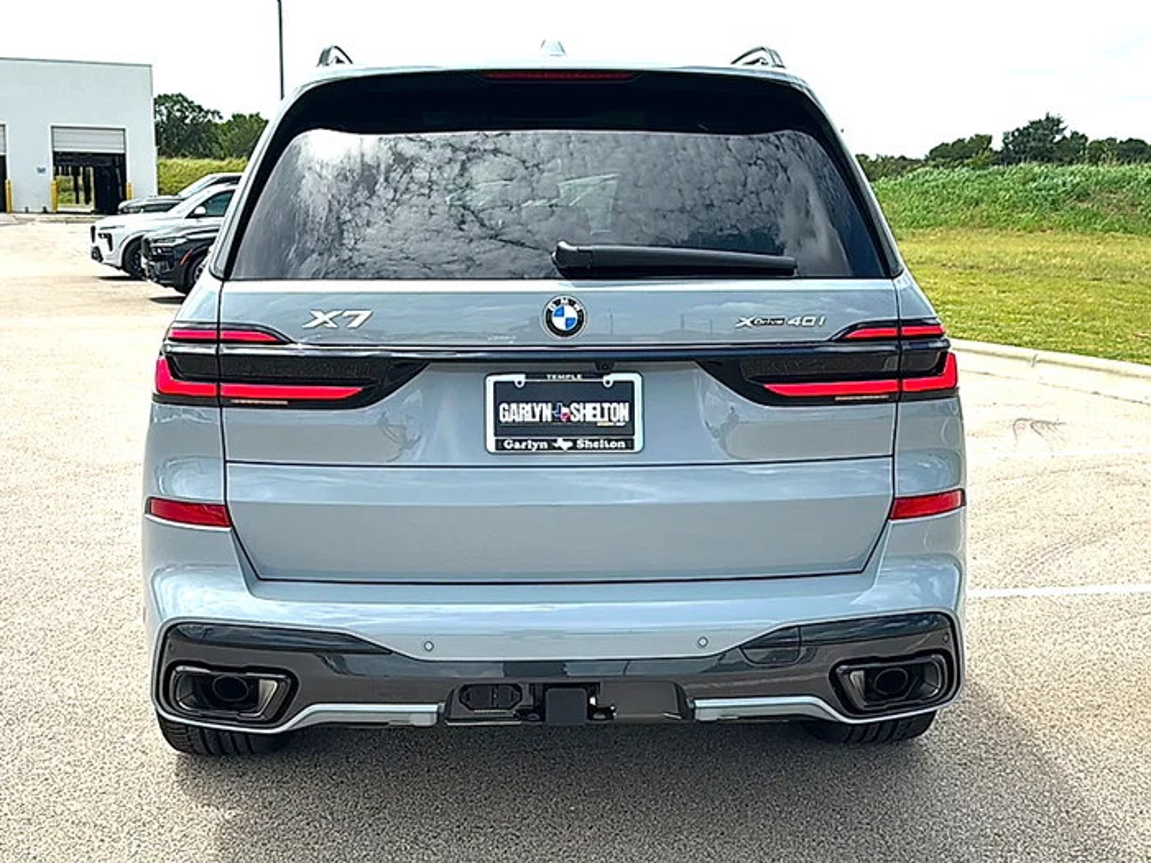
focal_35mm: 39
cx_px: 576
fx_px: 1297
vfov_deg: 36.8
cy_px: 432
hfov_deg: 47.9
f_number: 1.78
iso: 80
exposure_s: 1/4386
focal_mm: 6.86
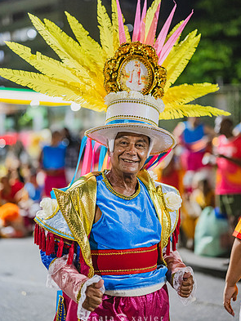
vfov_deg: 34.9
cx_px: 121
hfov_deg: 26.6
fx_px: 510
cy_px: 149
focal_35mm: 55
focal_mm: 50
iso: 2000
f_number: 1.2
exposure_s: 1/250
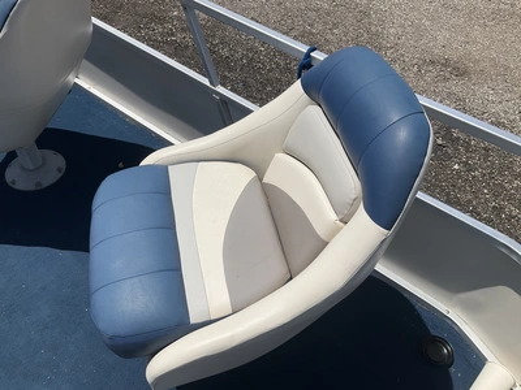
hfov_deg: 61.7
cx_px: 260
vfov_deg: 48.2
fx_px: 436
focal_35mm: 29
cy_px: 195
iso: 25
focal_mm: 3
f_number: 1.8
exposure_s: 1/4065
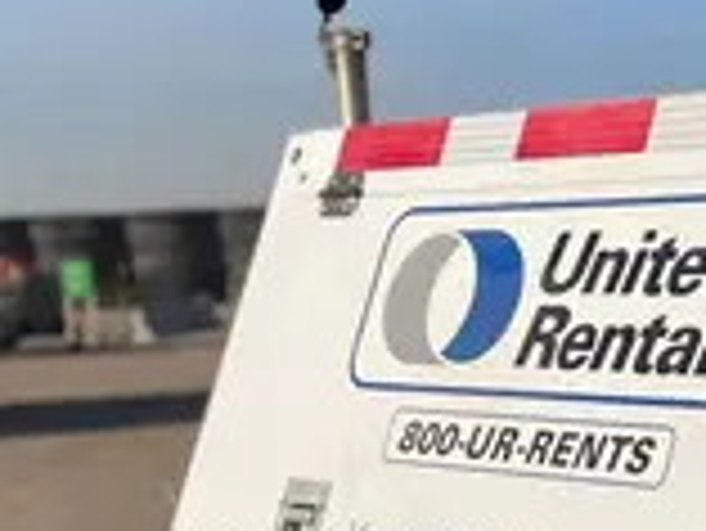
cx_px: 904
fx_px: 1857
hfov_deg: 19.9
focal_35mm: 91
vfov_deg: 15.8
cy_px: 578
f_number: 1.6
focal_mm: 4.2
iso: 50
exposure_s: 1/10753
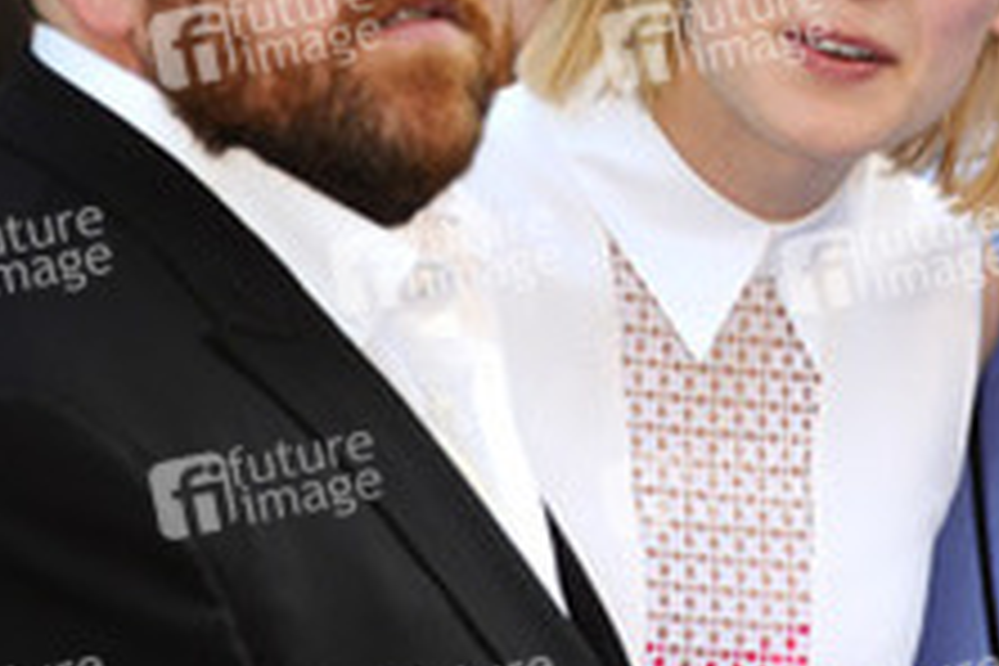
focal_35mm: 608
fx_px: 16871
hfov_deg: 3.4
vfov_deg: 2.3
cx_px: 774
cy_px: 148
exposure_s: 1/200
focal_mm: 200
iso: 320
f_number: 5
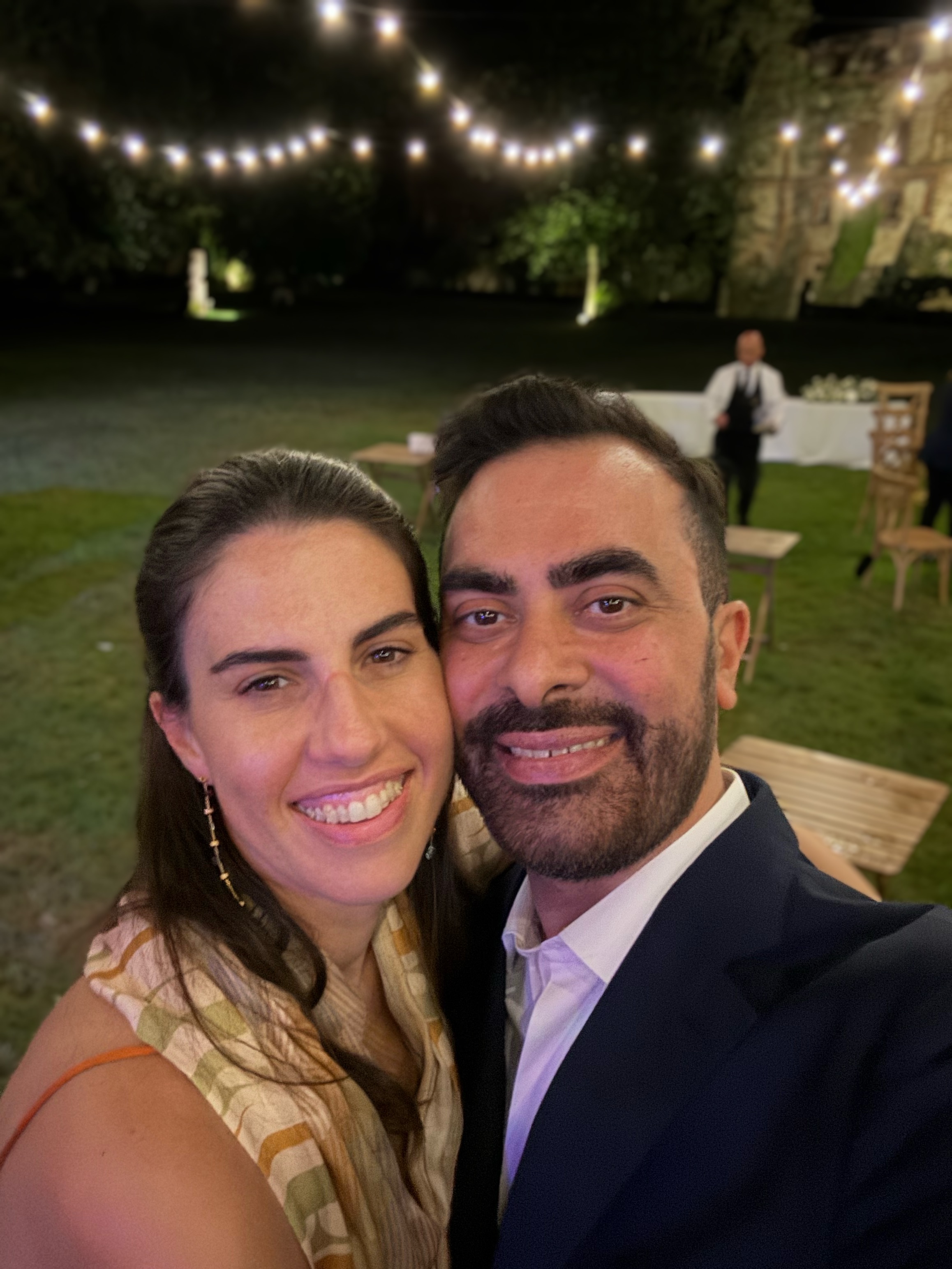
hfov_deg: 46.8
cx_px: 476
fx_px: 1100
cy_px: 634
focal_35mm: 30
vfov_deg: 60.0
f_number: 1.9
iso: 800
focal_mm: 2.69
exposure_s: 1/8
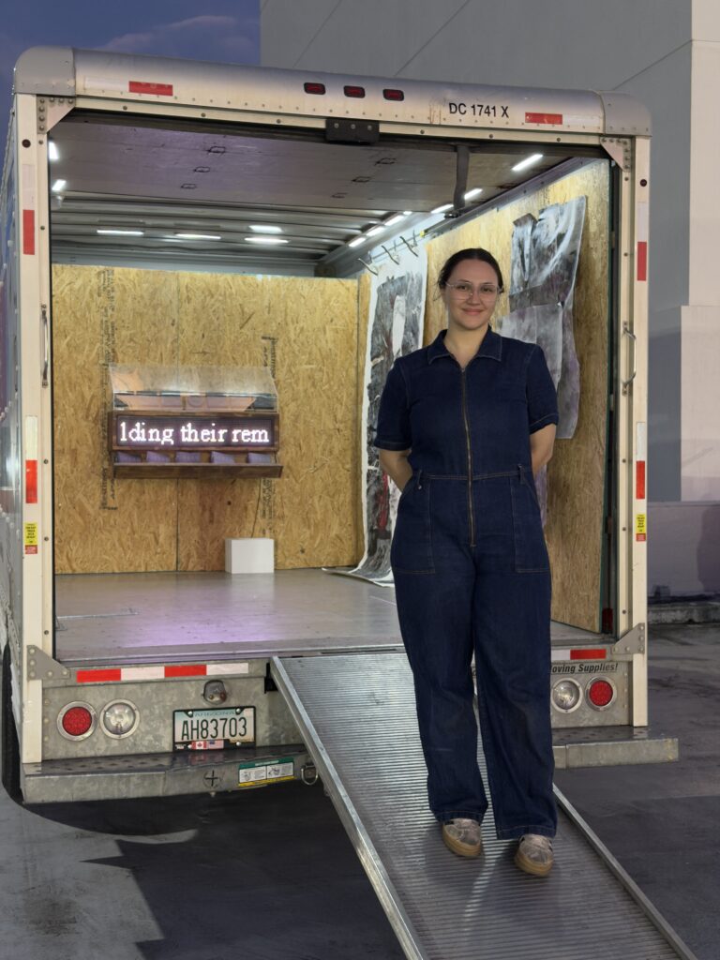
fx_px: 1331
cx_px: 360
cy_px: 480
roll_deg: -0.1
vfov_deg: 39.7
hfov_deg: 30.3
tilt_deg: -1.5
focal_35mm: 48
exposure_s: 1/40
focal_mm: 6.76
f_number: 1.78
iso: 250
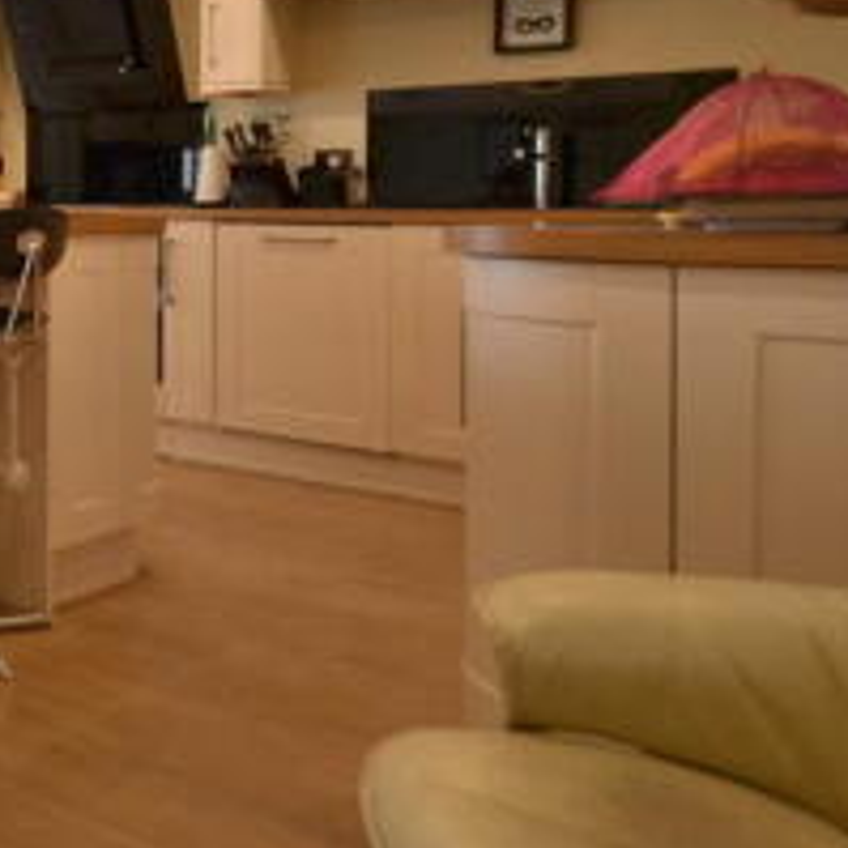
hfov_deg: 32.5
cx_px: -190
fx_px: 1164
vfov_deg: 38.7
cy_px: 185
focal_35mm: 42
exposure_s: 1/80
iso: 400
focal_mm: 10
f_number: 4.5
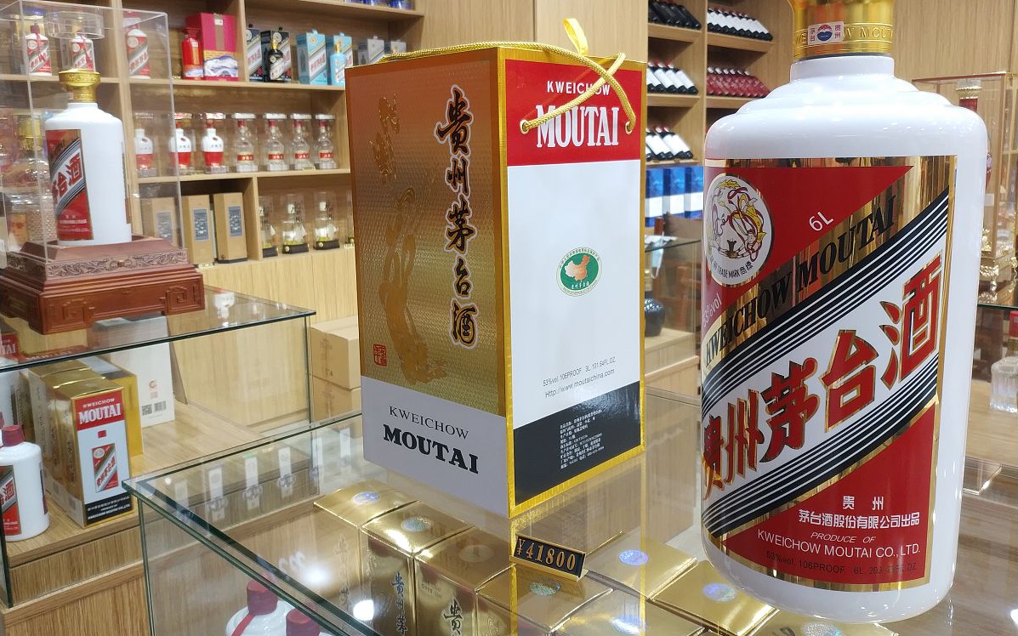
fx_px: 943
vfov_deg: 37.2
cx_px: 509
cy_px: 271
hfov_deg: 56.7
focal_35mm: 34
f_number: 2
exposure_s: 1/25
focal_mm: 4.5
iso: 218
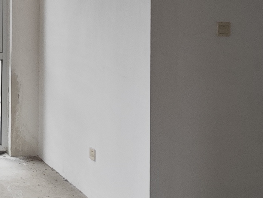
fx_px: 532
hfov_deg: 23.5
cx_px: -106
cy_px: -18
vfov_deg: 20.1
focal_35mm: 70
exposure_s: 1/51.1
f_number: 1.8
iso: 50
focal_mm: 2.03
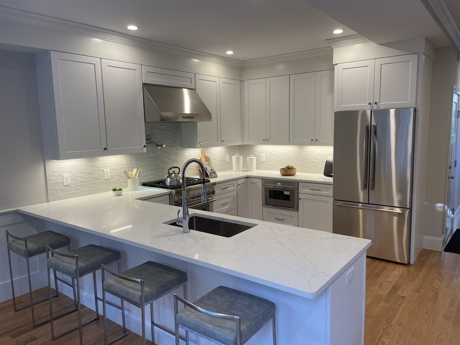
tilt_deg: -8.2
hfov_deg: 67.3
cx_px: 230
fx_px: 346
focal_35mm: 26
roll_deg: +1.9
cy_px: 172
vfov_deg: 53.1
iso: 80
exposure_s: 1/120
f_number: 1.6
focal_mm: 4.2
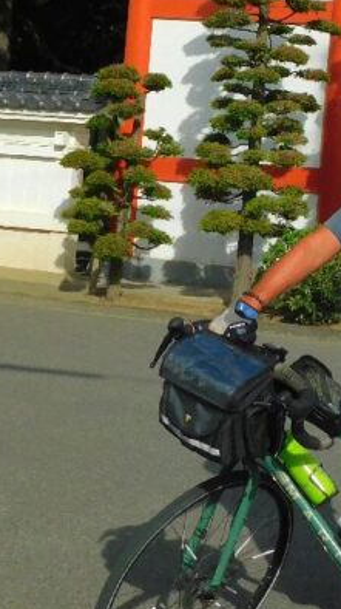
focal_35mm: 85
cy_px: 46
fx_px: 1369
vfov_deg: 24.2
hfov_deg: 13.8
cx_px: 406
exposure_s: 1/1000
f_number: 6.4
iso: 125
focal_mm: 5.3
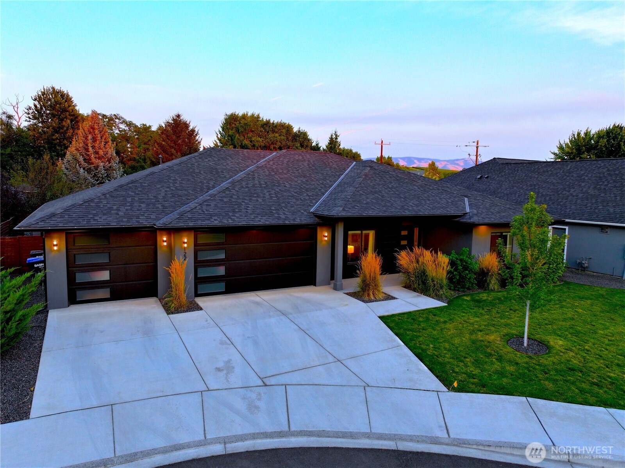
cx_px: 312
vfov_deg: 56.8
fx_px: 433
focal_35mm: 24
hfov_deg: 71.6
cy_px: 234
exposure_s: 1/80
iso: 120
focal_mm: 12.29
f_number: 2.8
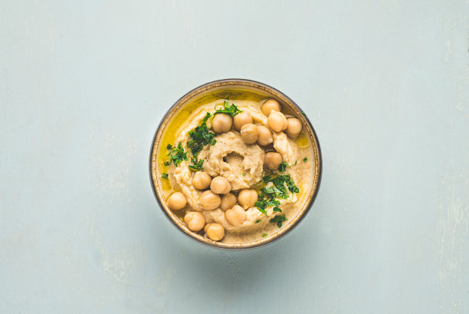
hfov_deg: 22.6
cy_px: 157
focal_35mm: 90
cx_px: 234
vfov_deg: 15.2
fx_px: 1173
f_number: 10
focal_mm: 90
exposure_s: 1/100
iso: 100
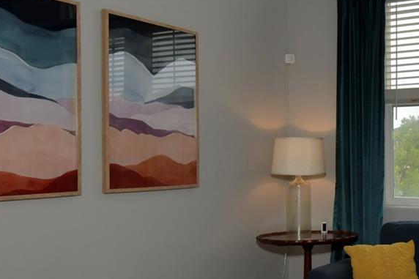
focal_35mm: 51
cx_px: 414
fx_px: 593
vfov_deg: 26.4
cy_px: 163
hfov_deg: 35.4
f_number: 13
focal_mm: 18
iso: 1250
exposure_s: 1/160
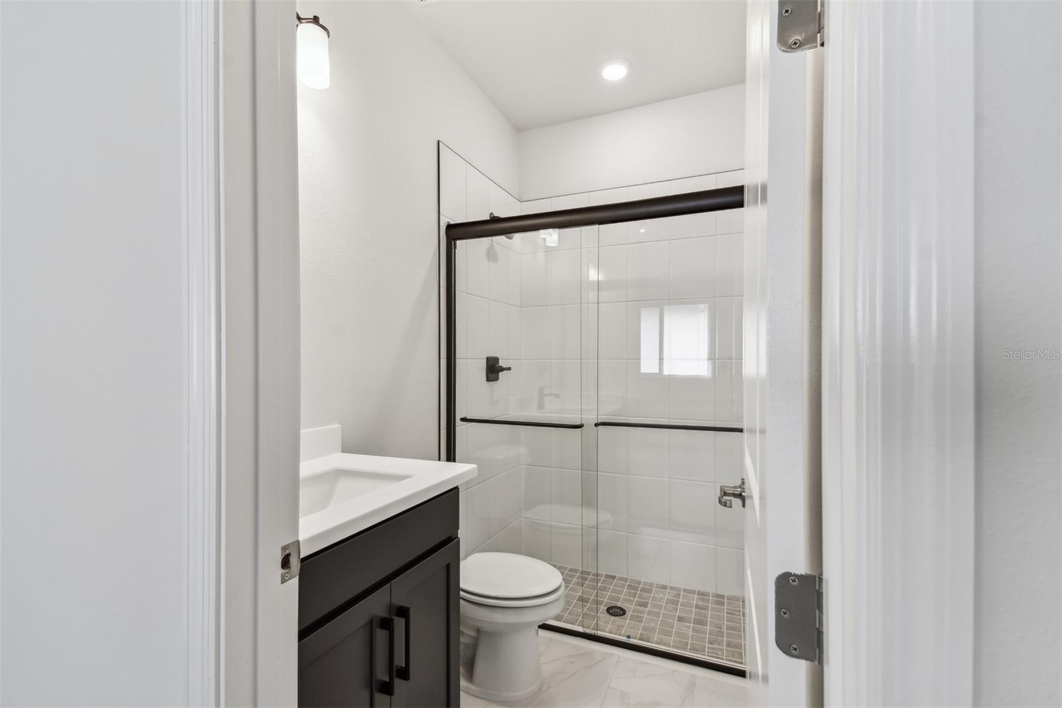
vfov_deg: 77.3
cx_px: 531
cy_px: 354
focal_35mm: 15
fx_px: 442
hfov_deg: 100.4
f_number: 7.1
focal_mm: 10
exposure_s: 1/6
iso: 100
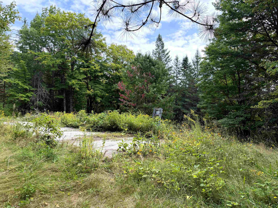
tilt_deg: +1.7
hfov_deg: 71.6
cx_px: 139
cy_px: 104
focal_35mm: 24
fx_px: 193
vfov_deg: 56.8
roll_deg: -0.6
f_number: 1.78
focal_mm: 6.76
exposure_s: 1/1314
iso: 100
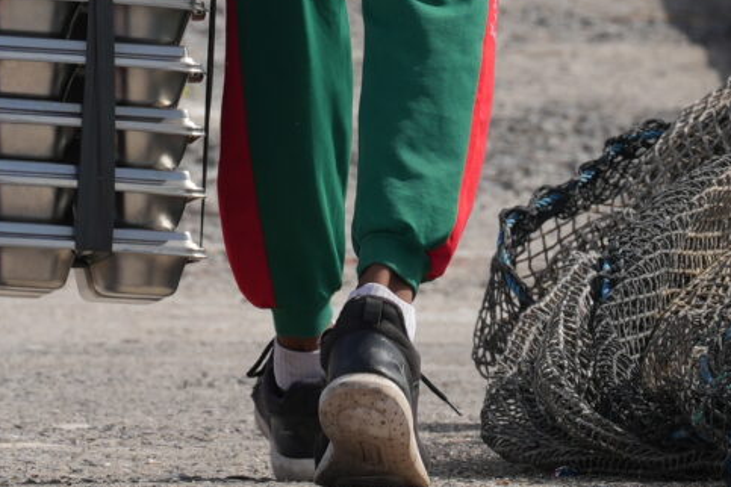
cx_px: 325
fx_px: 20548
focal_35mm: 1012
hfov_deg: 2.0
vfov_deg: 1.4
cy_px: -244
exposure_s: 1/320
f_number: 10
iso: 160
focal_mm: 191
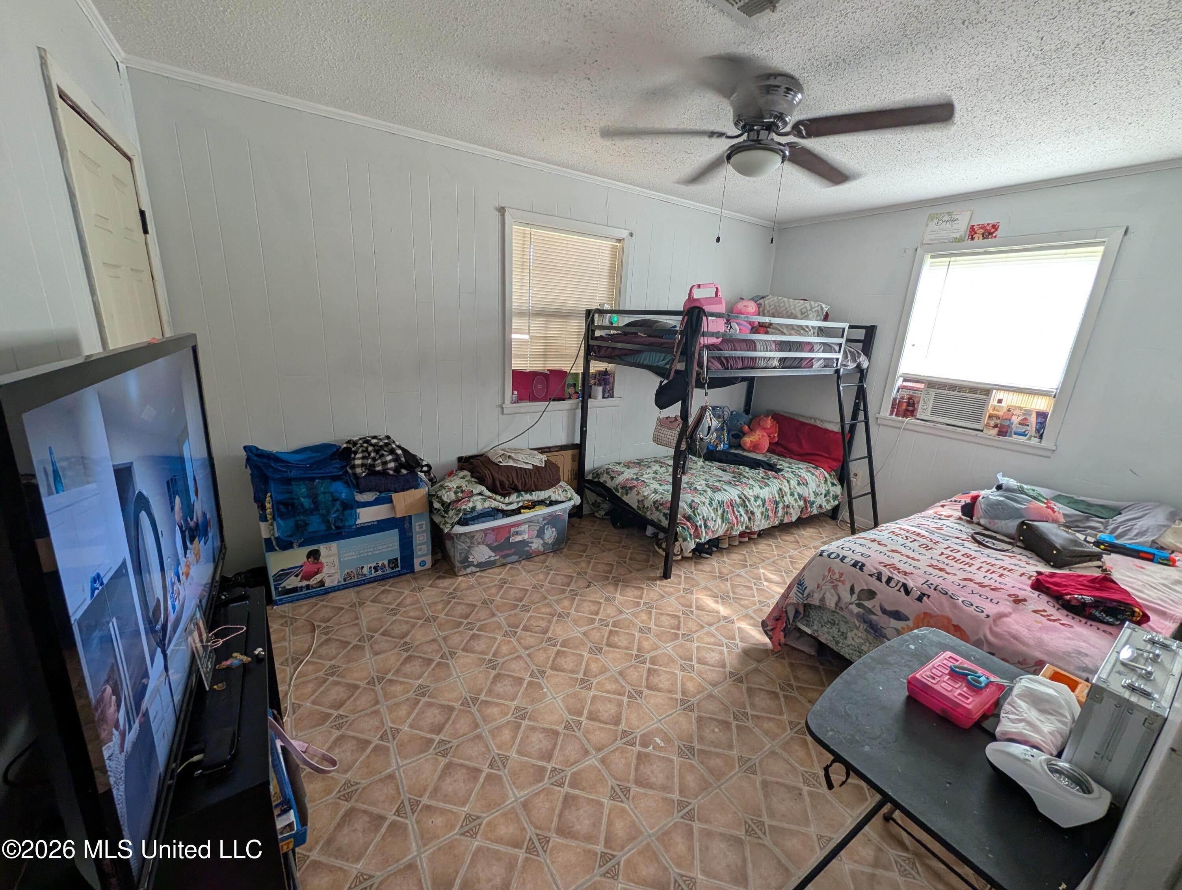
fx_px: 410
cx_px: 591
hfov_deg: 110.5
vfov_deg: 94.6
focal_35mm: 12
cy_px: 445
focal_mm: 2.02
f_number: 1.7
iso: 98
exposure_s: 1/77.5
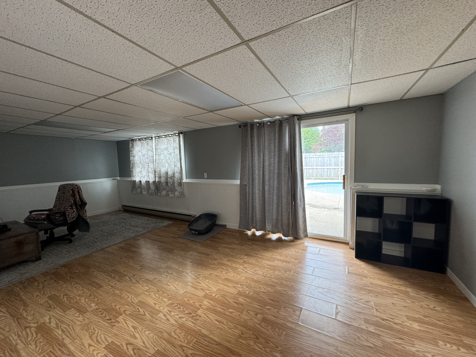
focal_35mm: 14
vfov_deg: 85.7
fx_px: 193
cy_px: 178
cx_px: 238
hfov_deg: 102.1
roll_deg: +1.4
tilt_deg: -3.9
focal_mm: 2.22
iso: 200
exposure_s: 1/120
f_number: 2.2
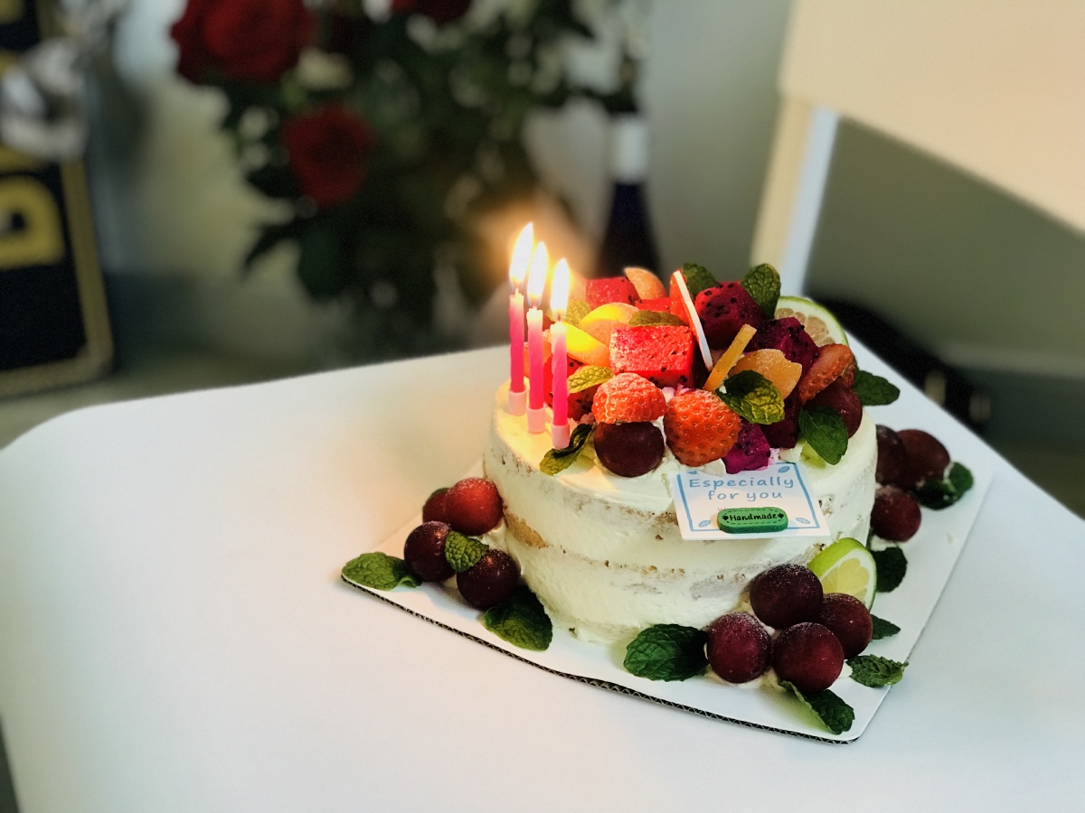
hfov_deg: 33.8
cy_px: 406
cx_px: 542
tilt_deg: -28.4
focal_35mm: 57
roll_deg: +1.5
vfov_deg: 25.7
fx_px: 1787
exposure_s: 1/50
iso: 250
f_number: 2.8
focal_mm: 6.6
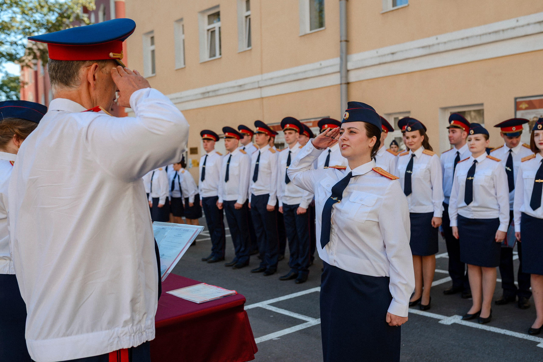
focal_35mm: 35
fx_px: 528
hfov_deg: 54.4
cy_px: 181
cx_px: 272
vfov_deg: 37.9
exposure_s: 1/500
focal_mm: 35
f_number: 4
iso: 100
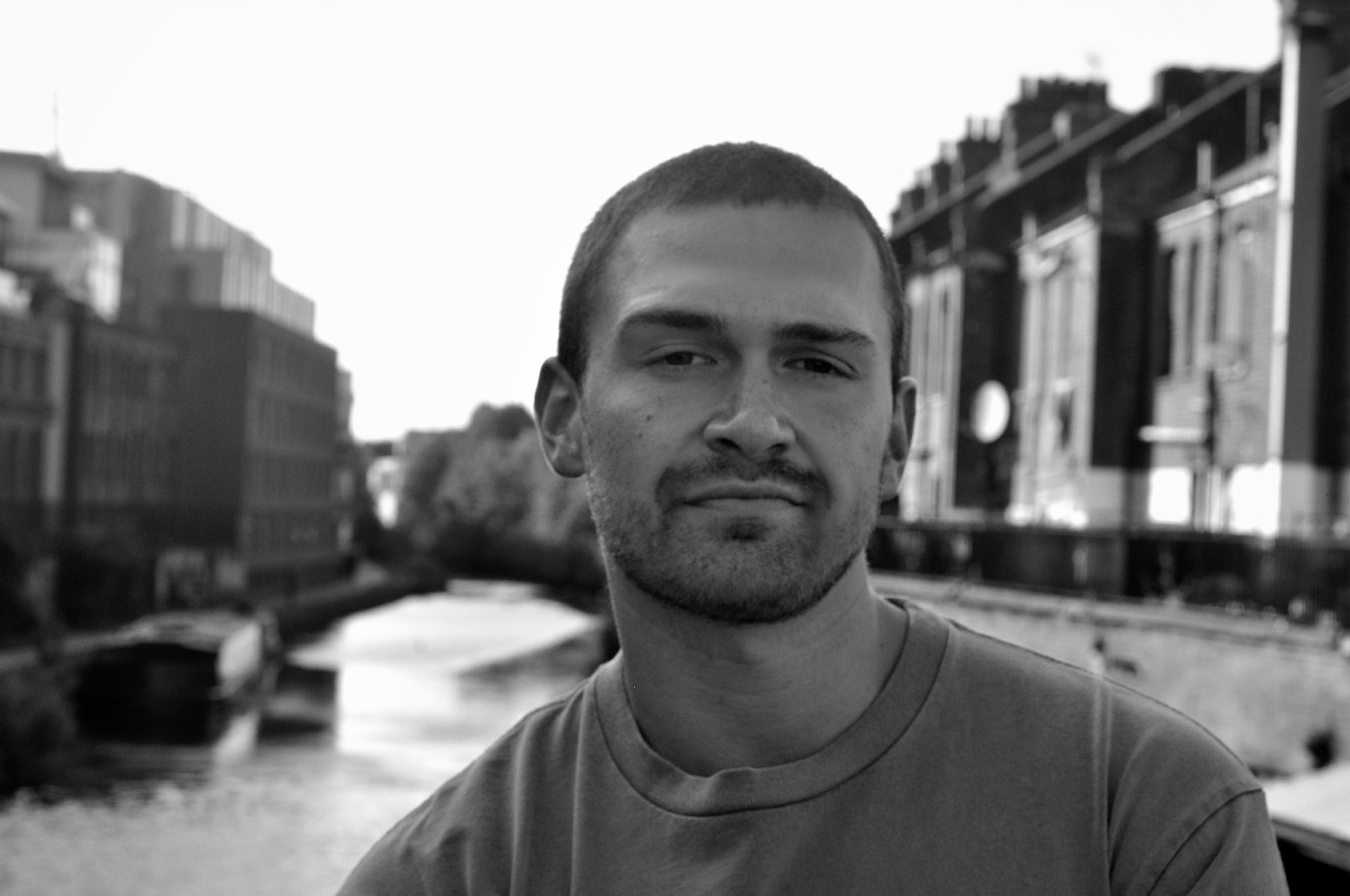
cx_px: 675
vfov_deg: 18.1
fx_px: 2809
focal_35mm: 75
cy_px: 448
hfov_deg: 27.0
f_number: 9
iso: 400
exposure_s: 1/320
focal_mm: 50
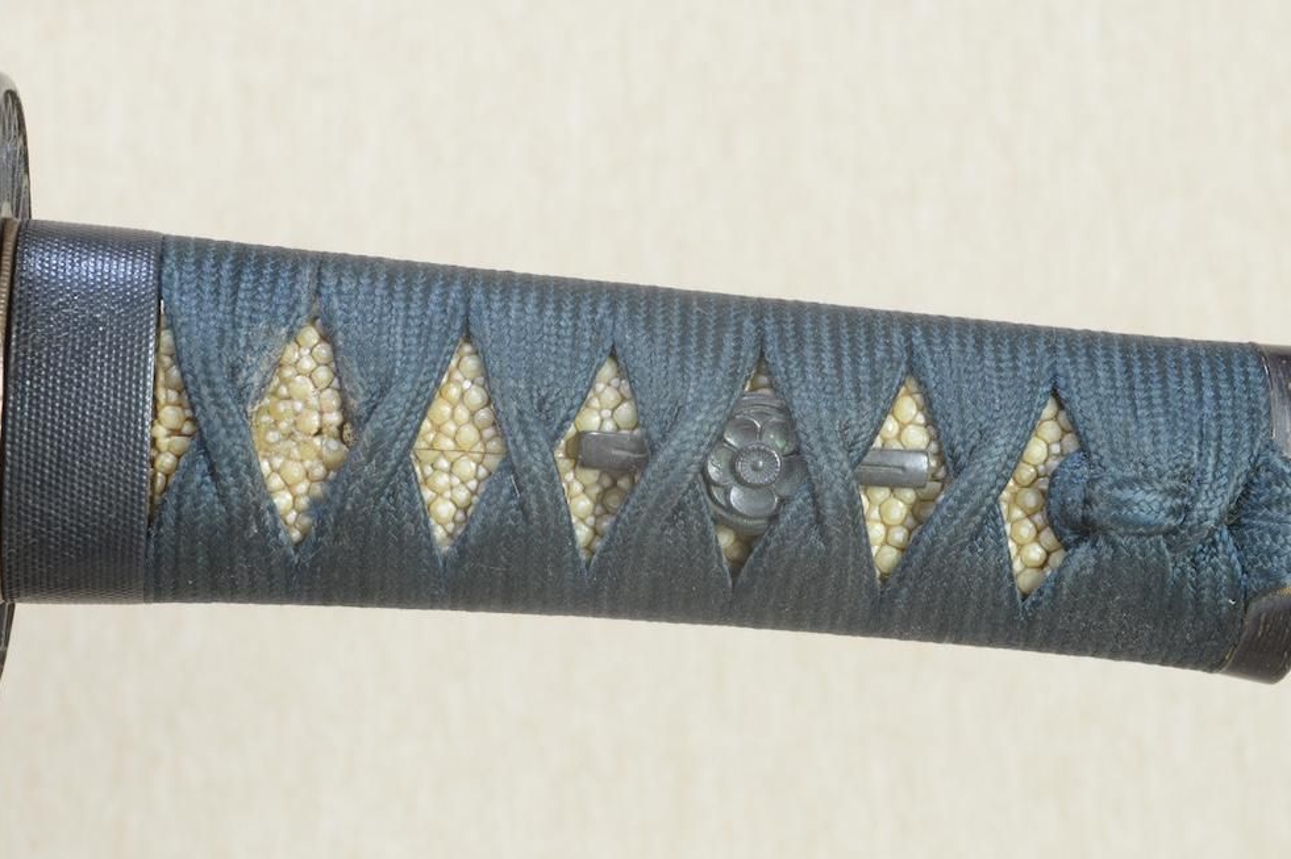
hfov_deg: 19.1
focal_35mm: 107
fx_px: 3835
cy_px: 380
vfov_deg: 12.8
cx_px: 633
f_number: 11
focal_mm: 50
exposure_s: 1/1.6
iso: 400
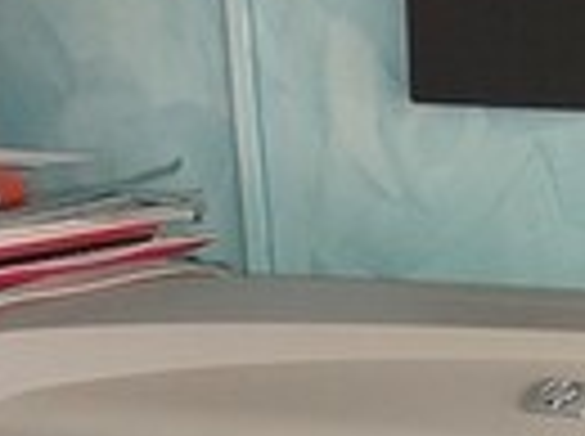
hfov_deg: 16.9
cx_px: 724
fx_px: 1872
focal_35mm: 111
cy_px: 728
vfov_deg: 12.4
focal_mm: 5.23
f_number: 1.8
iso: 320
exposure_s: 1/25
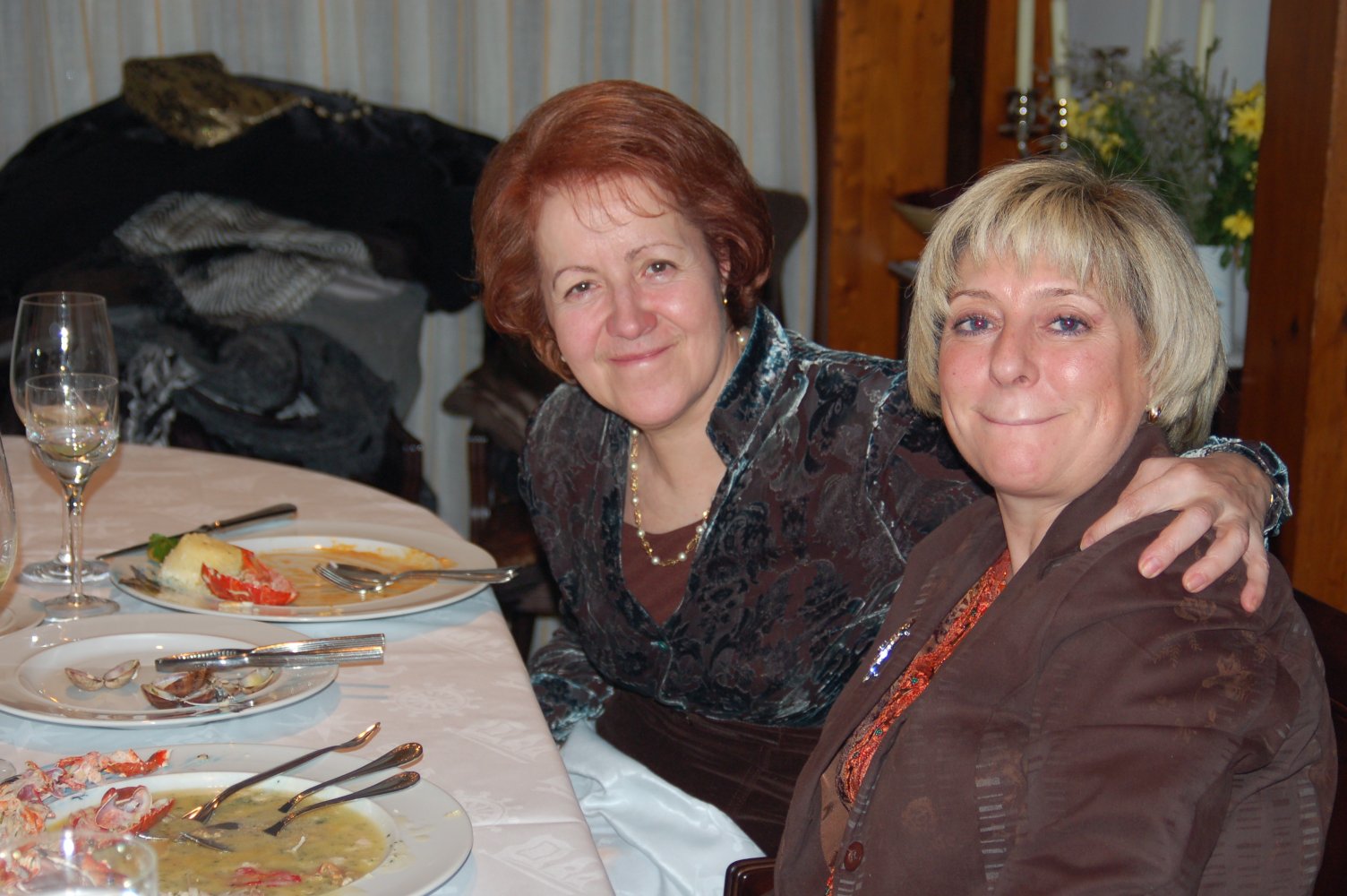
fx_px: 2692
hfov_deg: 28.1
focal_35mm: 72
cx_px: 674
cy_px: 448
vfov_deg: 18.9
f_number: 4.2
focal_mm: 48
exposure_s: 1/60
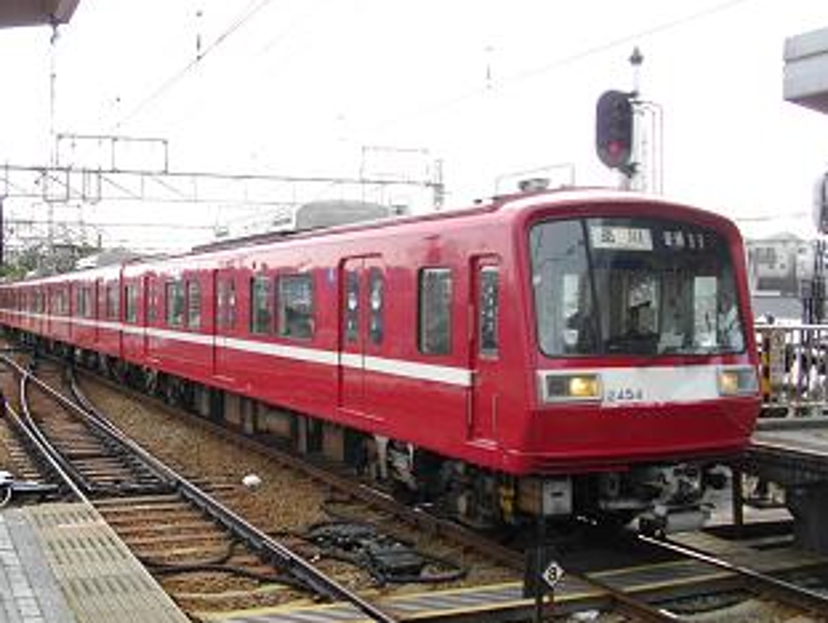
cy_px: 359
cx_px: 339
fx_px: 958
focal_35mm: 40
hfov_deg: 46.5
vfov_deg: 36.0
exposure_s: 1/400
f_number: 2.9
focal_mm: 5.7
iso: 100
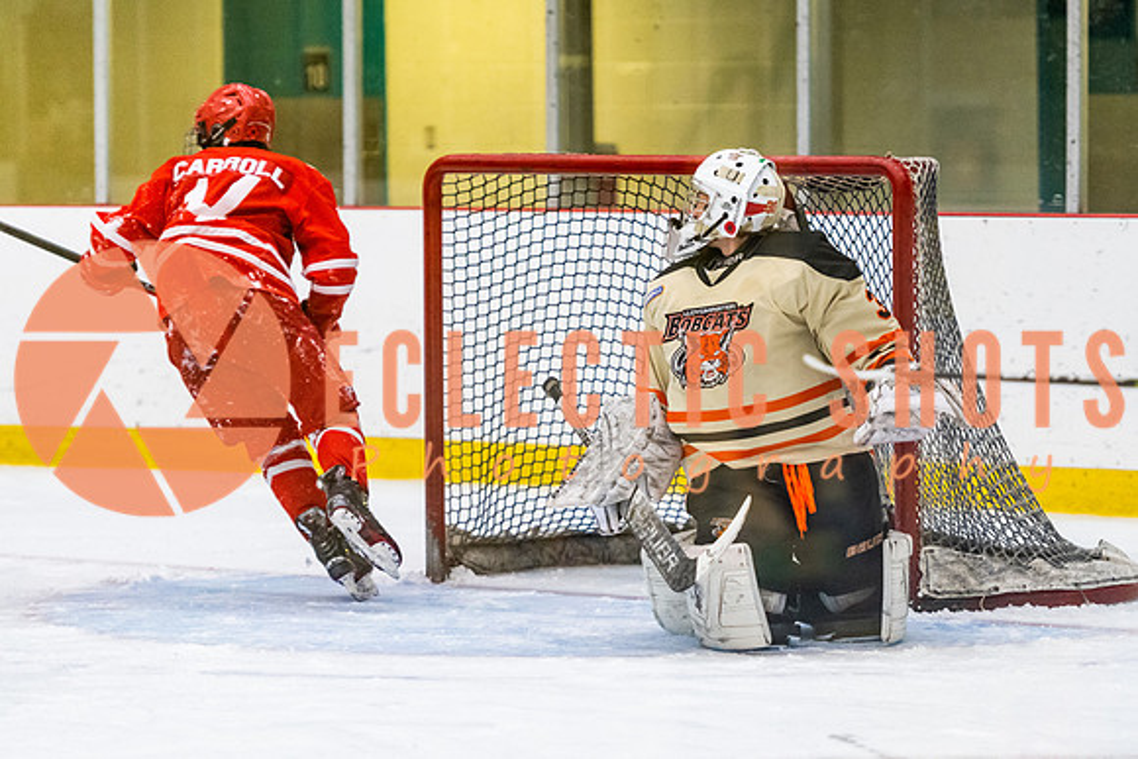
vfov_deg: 6.6
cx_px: 749
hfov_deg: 9.9
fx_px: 6595
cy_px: 473
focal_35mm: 209
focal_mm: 150
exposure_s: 1/640
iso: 3200
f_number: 2.8
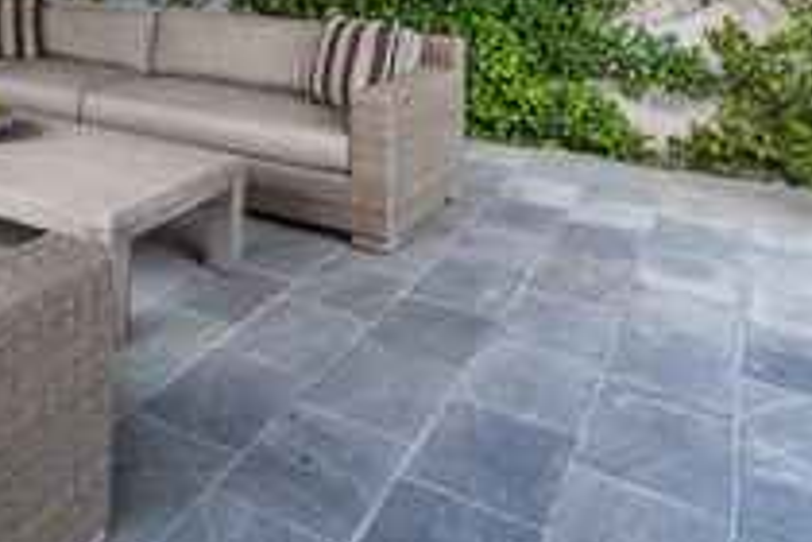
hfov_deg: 43.0
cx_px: 43
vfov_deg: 29.5
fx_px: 907
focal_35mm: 40
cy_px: -72
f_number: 8
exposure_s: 1/20
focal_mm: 16.5
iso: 160
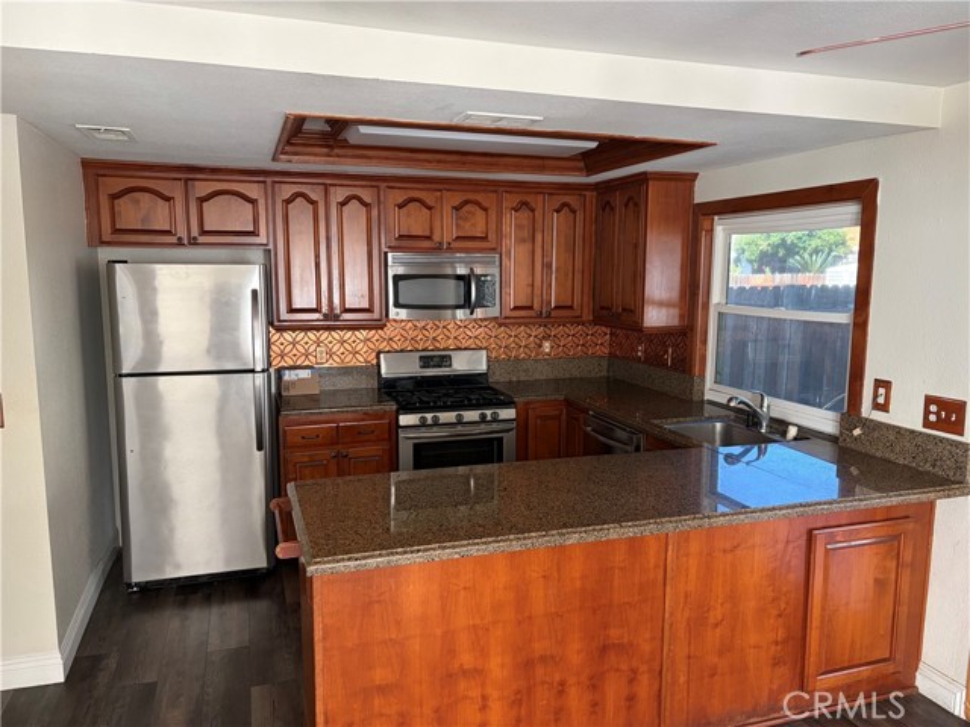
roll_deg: +0.2
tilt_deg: -7.6
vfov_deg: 53.1
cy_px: 364
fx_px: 729
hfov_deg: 67.3
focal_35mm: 26
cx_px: 485
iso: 200
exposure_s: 1/60
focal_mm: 5.96
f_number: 1.6
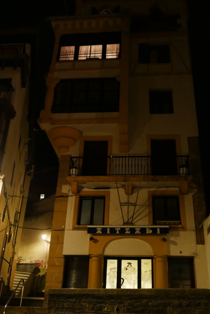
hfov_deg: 36.0
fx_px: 323
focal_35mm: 37
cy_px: 163
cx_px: 117
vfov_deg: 51.8
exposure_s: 1/40
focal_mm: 14.4
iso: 3200
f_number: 2.2
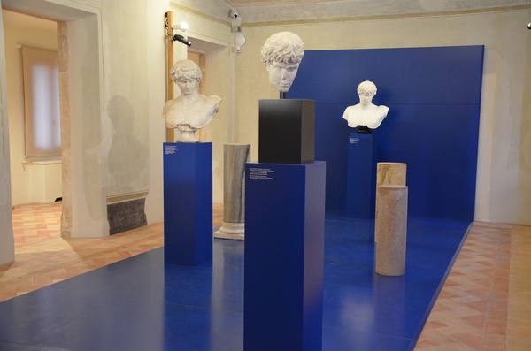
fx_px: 574
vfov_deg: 34.0
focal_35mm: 39
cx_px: 266
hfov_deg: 49.7
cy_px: 176
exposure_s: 1/20
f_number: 4
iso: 3200
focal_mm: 26
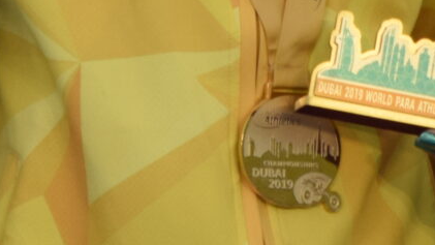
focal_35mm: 1672
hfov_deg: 1.3
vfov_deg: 0.7
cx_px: 144
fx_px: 19291
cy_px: -262
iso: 400
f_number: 5.3
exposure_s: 1/400
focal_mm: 175
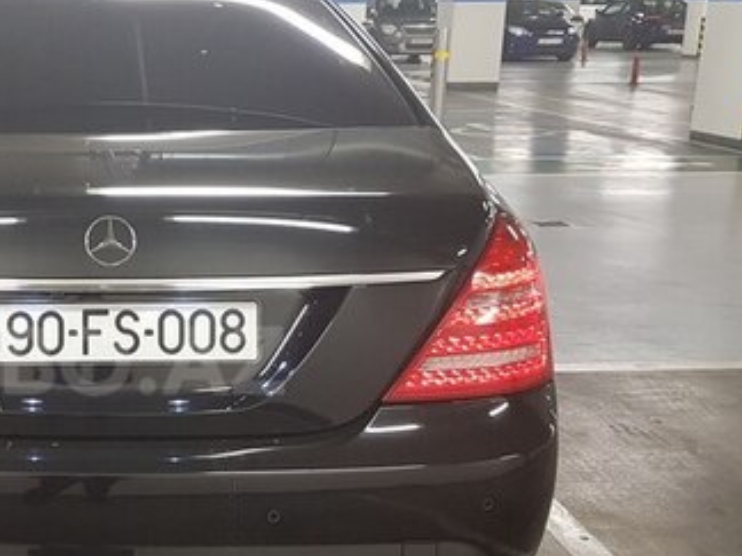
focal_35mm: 53
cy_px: 360
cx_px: 50
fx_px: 1136
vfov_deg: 27.4
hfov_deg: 33.9
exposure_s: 1/33
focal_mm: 4.2
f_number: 1.7
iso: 160
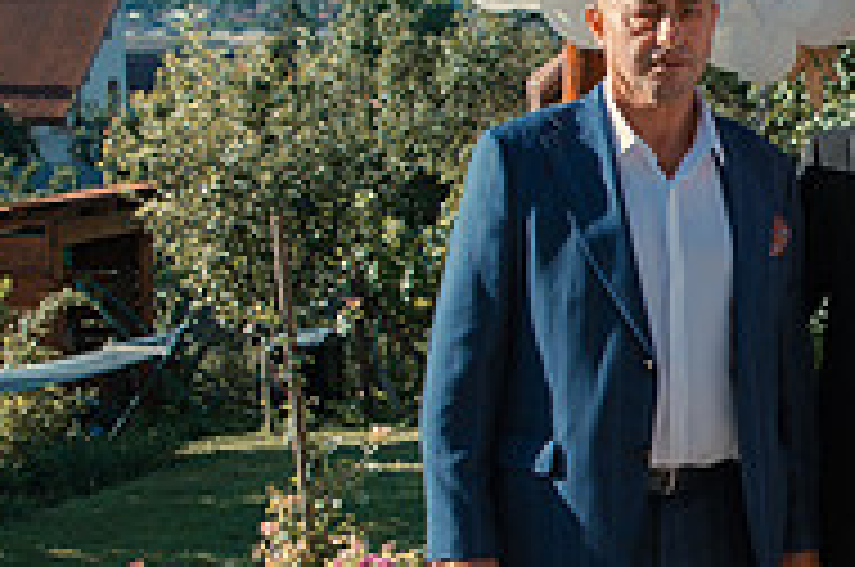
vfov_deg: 15.6
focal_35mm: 87
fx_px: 2063
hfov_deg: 21.9
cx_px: 984
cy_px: 254
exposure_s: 1/250
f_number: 4
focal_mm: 24
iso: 100
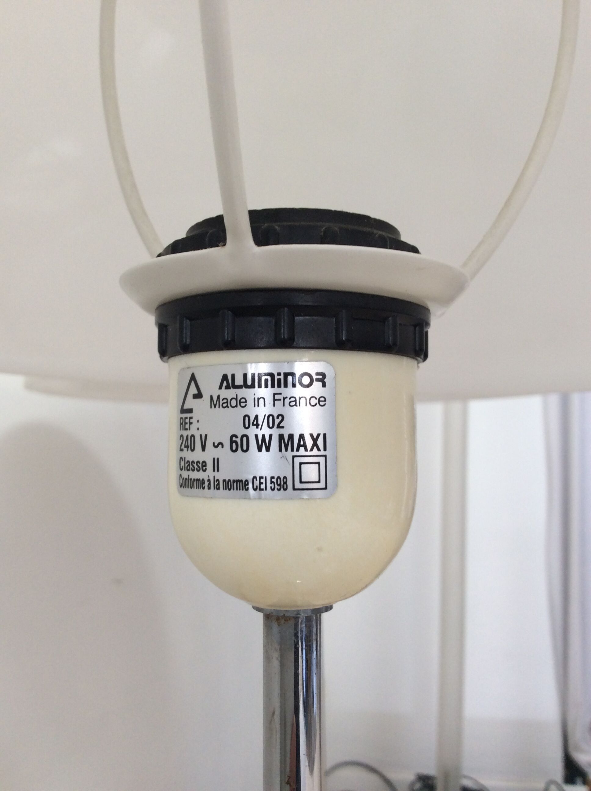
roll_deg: +1.1
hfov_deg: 44.1
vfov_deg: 56.9
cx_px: 296
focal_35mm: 32
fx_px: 730
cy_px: 396
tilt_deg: +2.3
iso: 40
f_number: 2.4
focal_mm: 3.3
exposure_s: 1/33
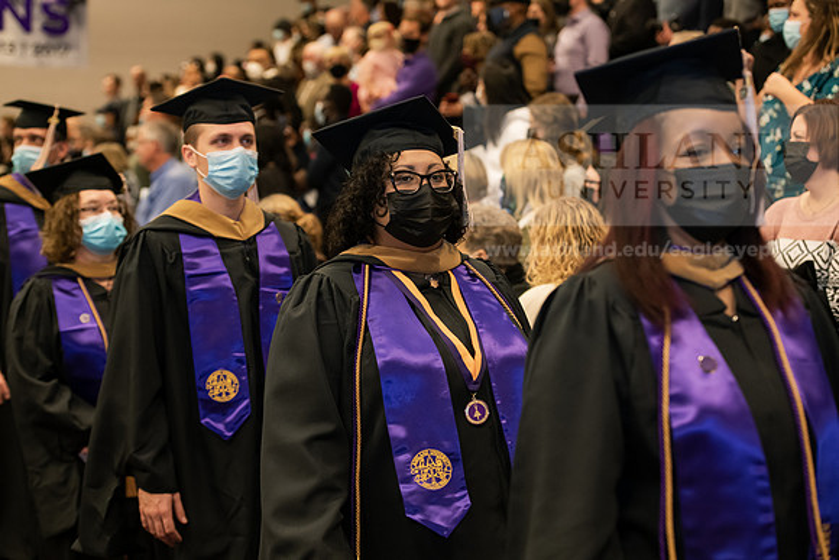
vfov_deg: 17.5
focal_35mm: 78
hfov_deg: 26.0
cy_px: 280
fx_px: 1818
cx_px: 420
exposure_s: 1/200
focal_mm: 78
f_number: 4
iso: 2000
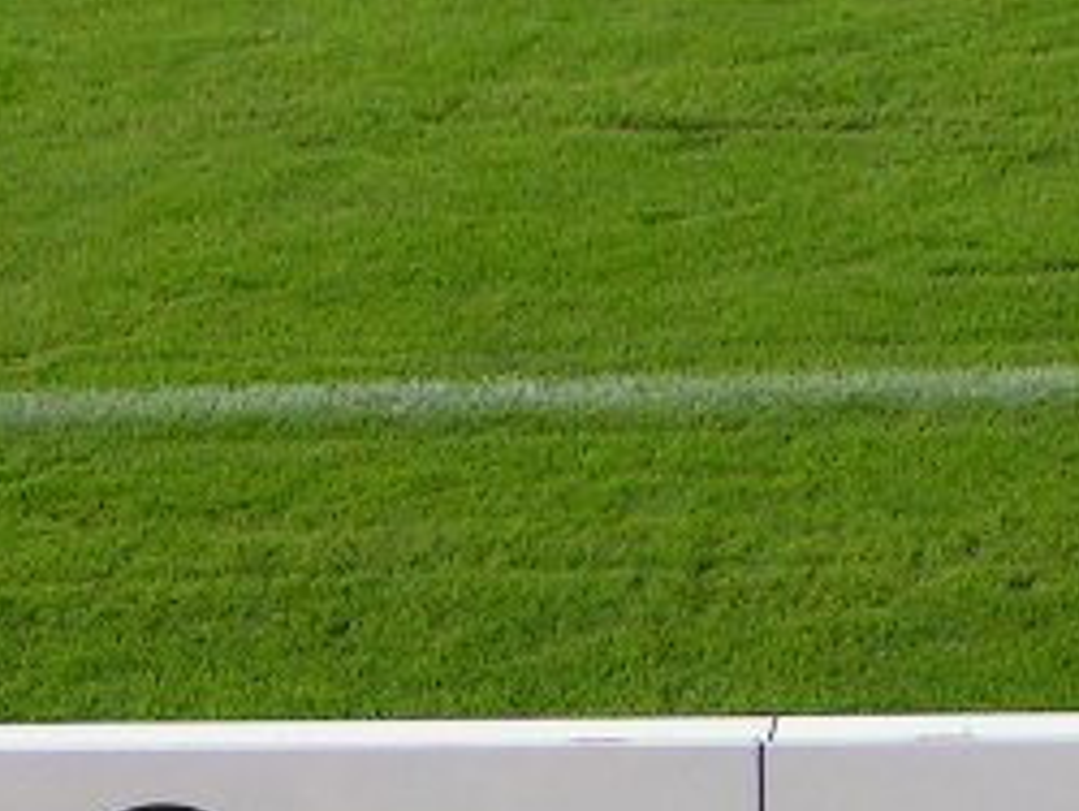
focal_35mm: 230
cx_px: 570
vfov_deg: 6.4
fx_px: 7176
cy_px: 876
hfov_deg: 8.6
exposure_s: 1/100
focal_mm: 11
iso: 50
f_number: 3.2
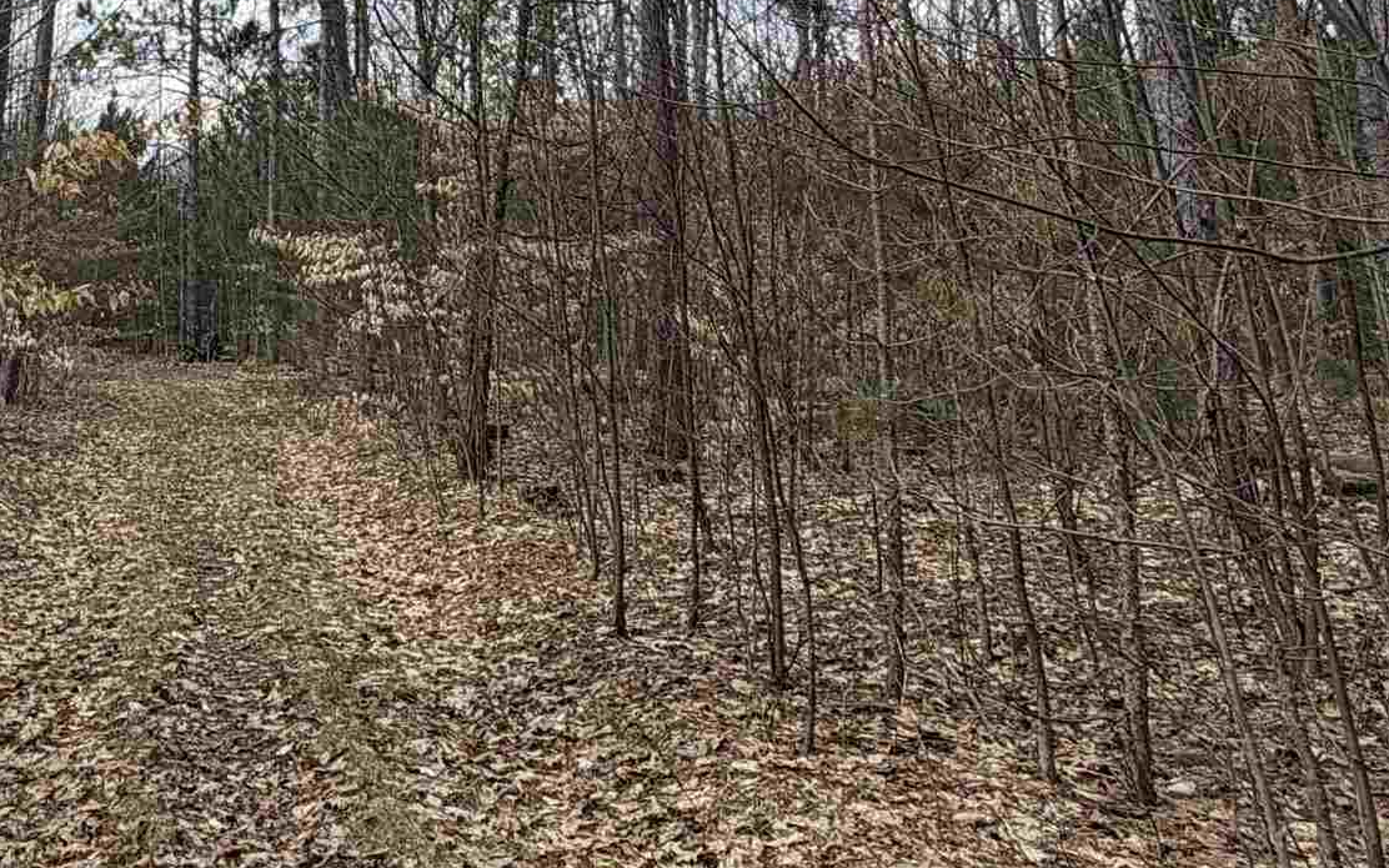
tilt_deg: +17.1
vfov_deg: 27.9
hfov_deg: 46.2
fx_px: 1552
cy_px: -140
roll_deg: +0.4
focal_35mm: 41
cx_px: 317
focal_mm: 2.22
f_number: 2.2
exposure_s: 1/770
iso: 32
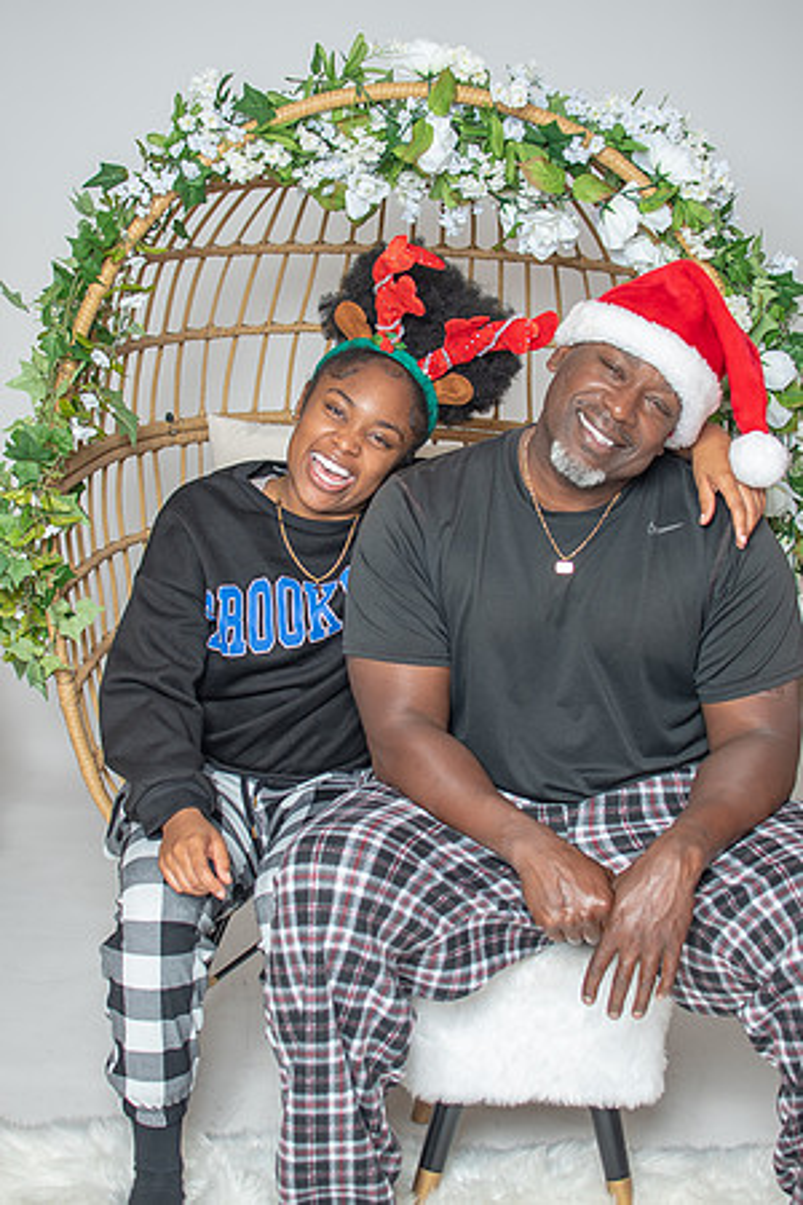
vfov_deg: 38.2
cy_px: 602
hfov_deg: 26.0
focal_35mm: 52
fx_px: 1740
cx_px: 402
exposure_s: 1/250
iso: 100
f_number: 3.2
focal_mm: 35
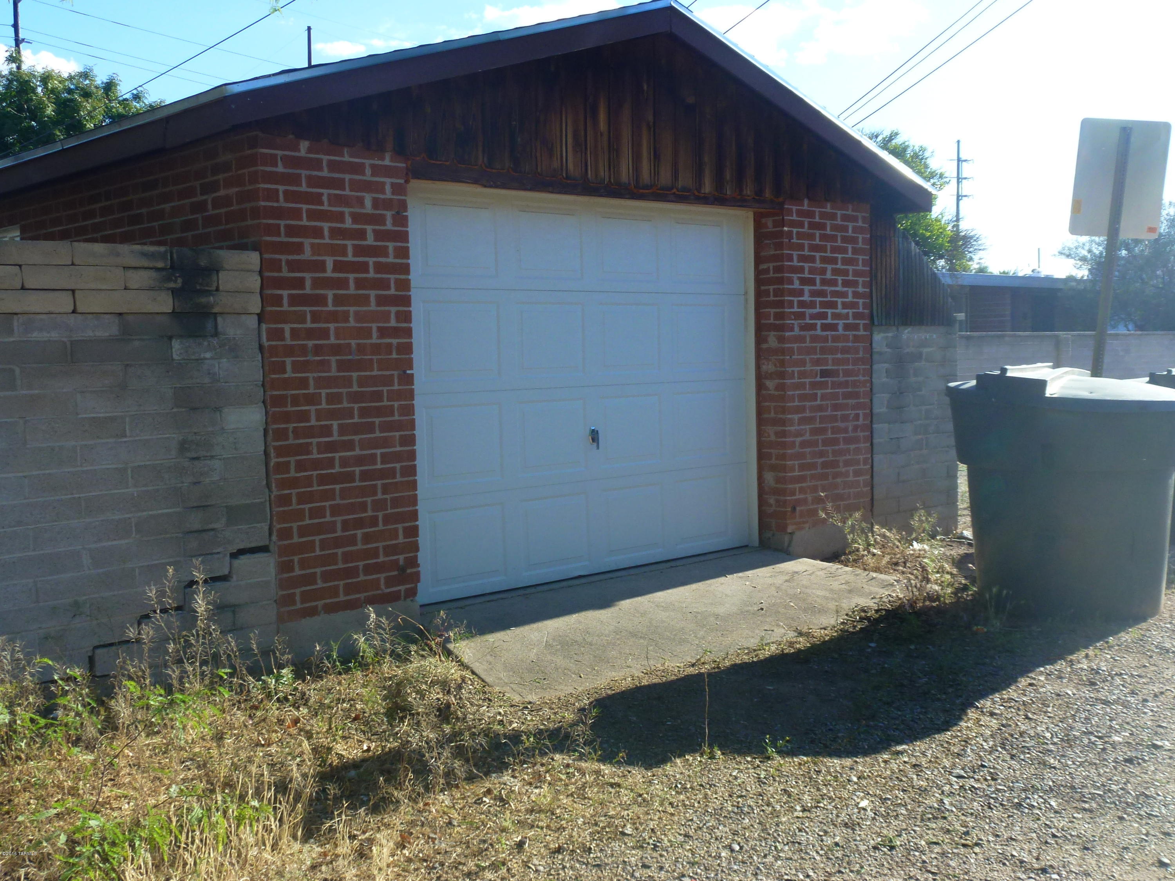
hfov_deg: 51.4
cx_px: 588
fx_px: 1222
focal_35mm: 36
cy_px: 440
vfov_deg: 39.7
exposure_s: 1/320
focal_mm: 6.4
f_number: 4
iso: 100
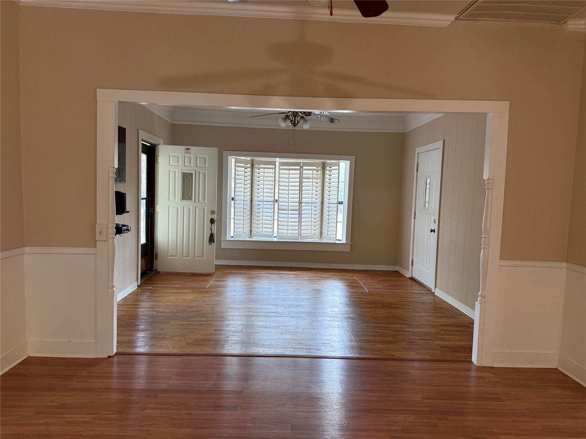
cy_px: 220
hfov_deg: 71.6
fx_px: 406
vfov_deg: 56.8
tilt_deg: -4.1
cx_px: 293
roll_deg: -1.3
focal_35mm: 24
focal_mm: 6.76
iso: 200
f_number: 1.78
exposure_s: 1/60
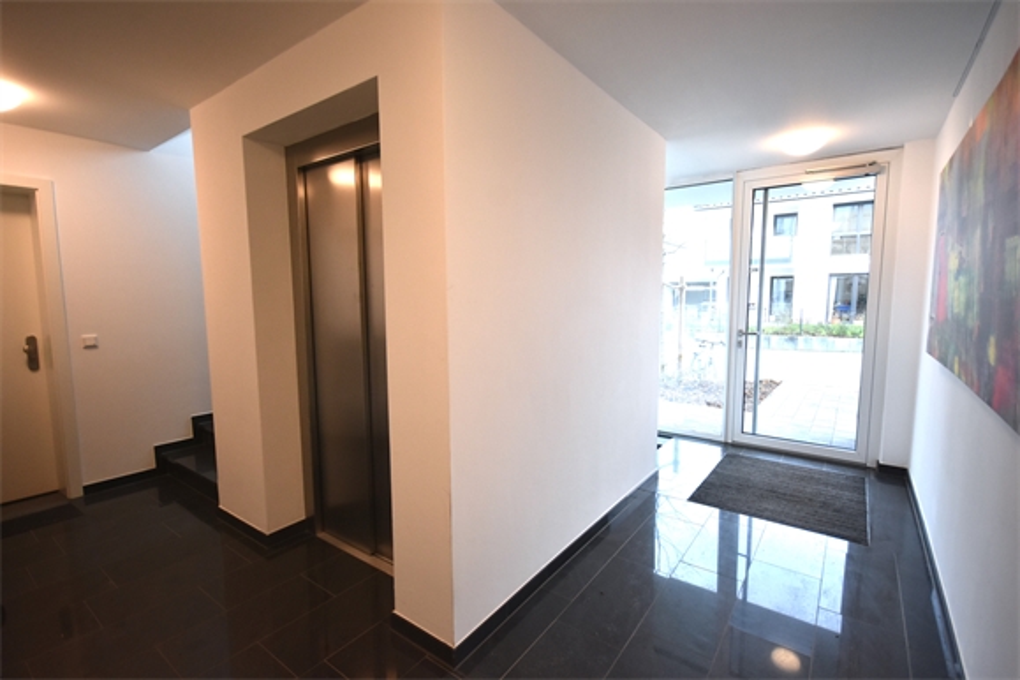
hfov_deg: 96.7
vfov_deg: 73.7
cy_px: 340
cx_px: 510
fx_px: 453
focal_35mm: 16
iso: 800
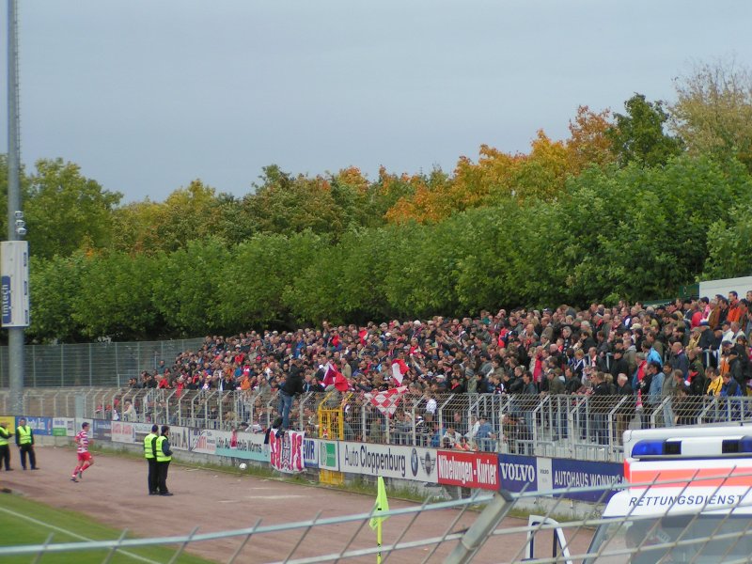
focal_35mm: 136
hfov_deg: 14.5
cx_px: 376
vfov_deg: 10.9
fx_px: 2954
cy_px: 282
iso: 50
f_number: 3.5
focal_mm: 20.9
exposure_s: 1/500
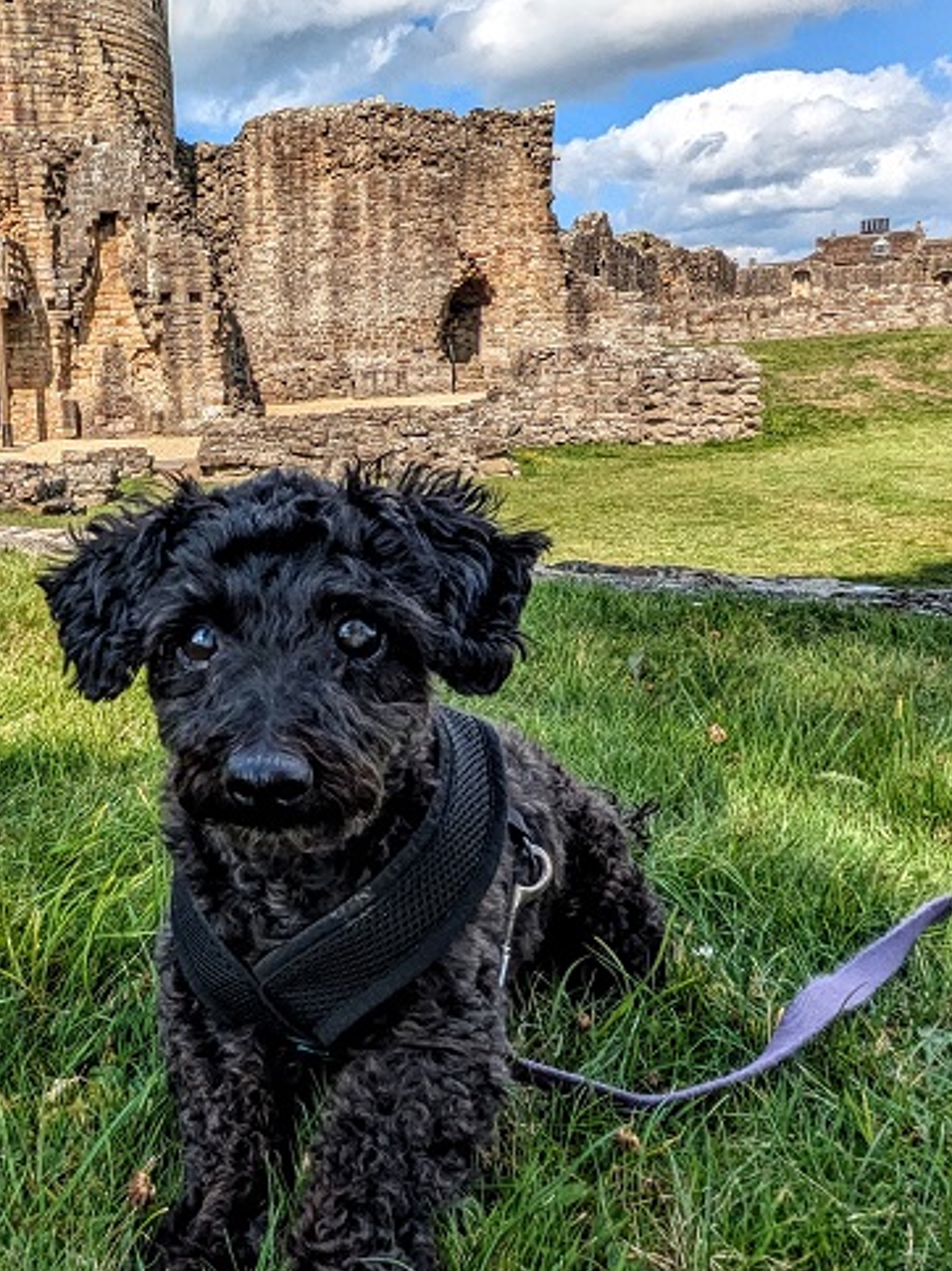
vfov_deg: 61.4
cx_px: 174
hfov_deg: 45.5
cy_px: 553
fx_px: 1064
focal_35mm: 29
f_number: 2.2
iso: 48
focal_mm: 1.83
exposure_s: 1/1751
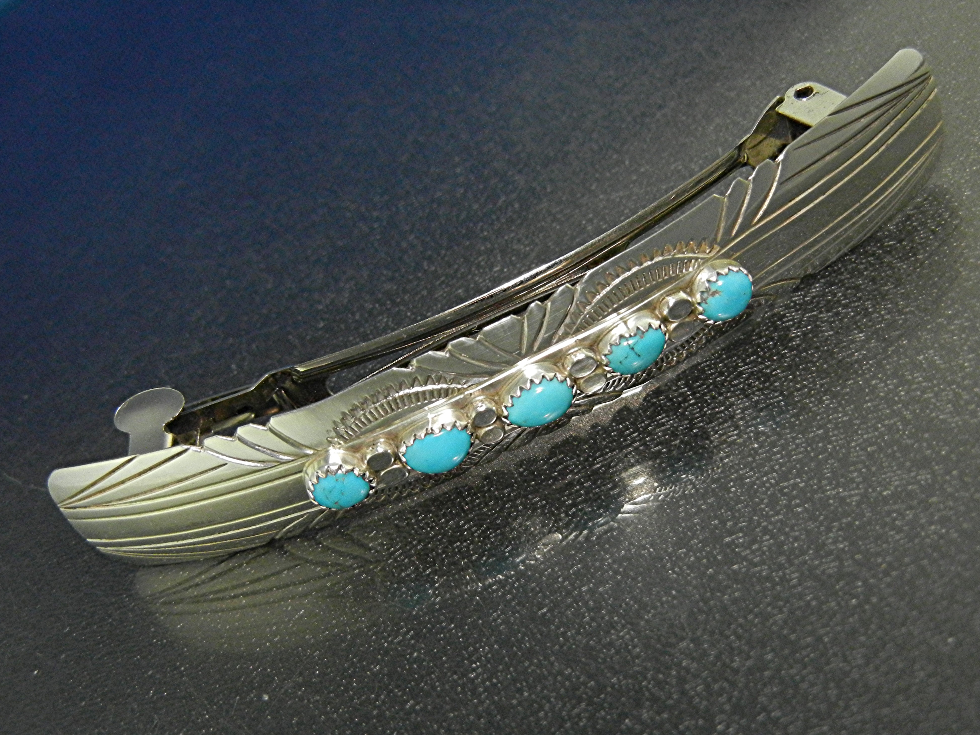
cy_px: 373
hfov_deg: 41.2
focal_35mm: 46
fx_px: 1302
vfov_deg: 31.5
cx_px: 494
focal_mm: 8.1
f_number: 7.6
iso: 800
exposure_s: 1/30
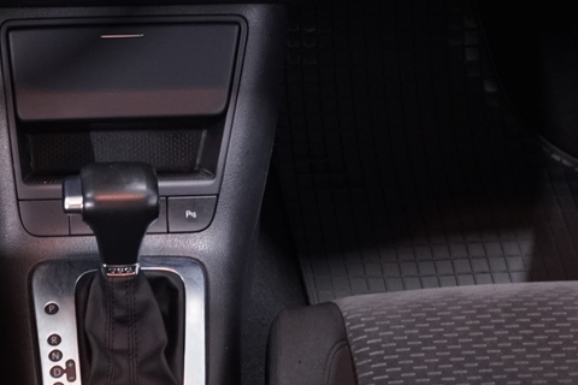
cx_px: 84
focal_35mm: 81
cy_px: 54
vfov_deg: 16.7
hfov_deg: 24.5
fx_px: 1300
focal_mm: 16
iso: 1000
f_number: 3.5
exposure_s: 1/13
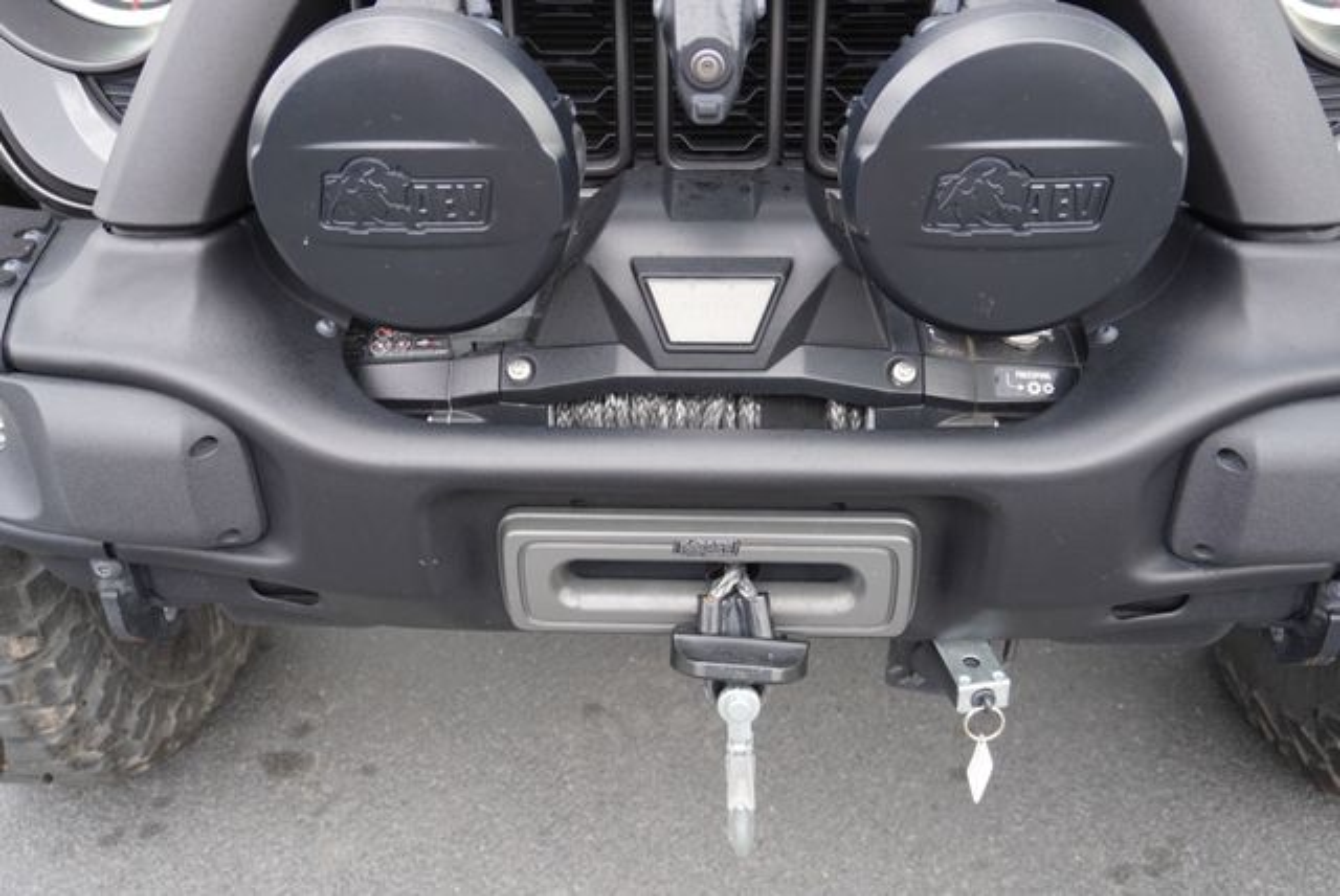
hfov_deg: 57.2
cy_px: 448
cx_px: 670
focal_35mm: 33
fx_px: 1229
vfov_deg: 40.0
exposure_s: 1/160
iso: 250
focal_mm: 22
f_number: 4
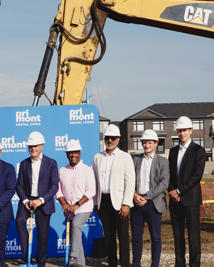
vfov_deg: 24.6
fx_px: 609
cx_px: -5
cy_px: 181
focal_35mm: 77
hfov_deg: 19.3
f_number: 10
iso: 100
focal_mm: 22
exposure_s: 1/160
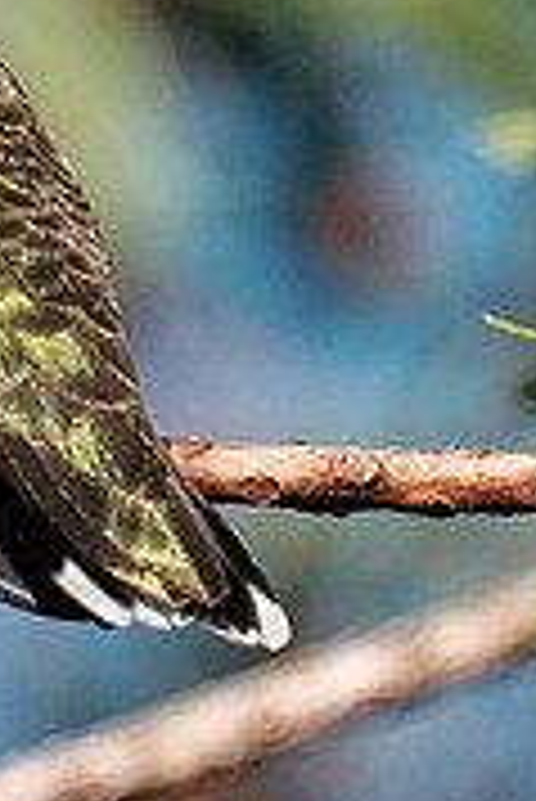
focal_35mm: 2518
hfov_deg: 0.5
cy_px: 250
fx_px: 56122
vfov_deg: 0.8
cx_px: -319
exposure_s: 1/2000
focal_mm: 200
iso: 400
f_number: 4.8
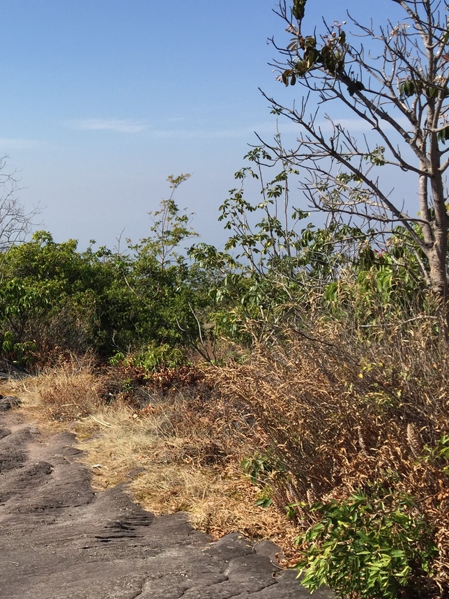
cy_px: 266
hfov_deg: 24.8
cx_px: -65
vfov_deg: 35.5
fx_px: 934
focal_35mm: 54
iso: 32
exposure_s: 1/1980
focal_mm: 4.15
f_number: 2.2
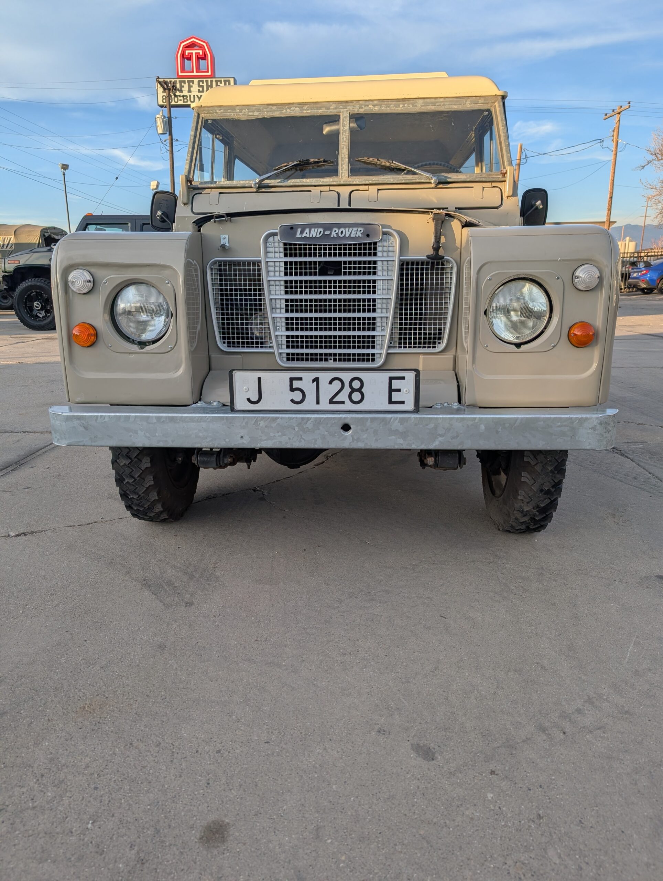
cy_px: 440
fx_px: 611
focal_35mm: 24
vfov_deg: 71.5
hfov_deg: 56.9
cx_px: 332
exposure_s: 1/336
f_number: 1.68
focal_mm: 6.9
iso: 20
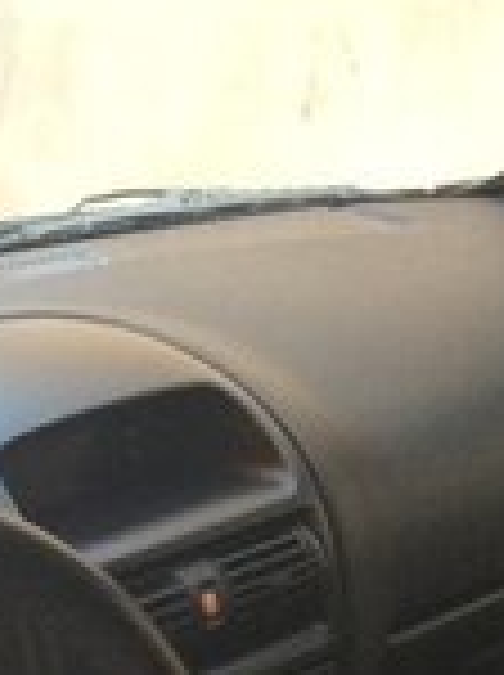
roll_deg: +2.4
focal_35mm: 96
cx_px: -58
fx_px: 1869
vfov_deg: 17.9
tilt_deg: -35.4
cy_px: 1062
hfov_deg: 15.0
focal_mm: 4.15
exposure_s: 1/33
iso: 200
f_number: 2.2
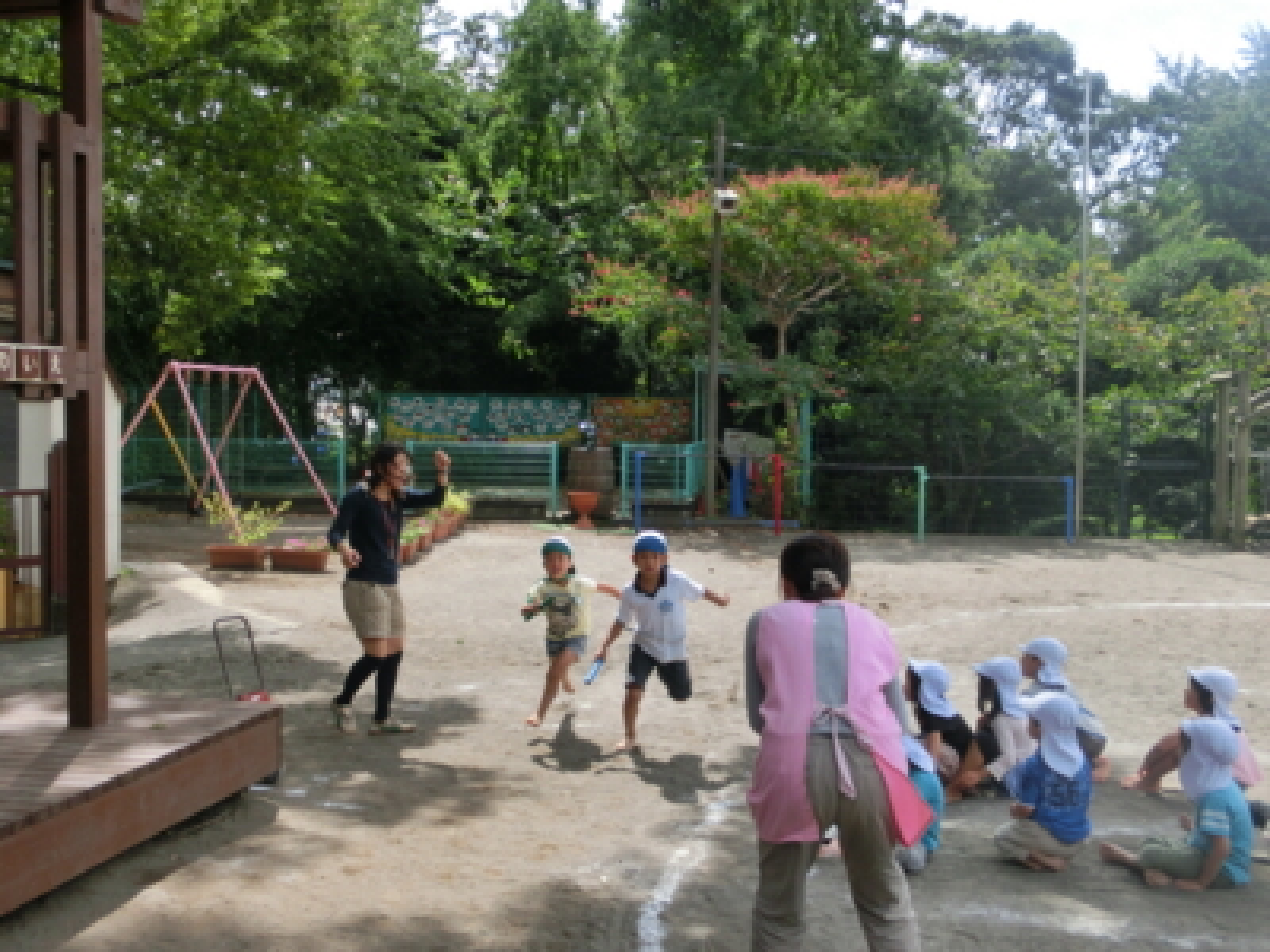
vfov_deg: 37.7
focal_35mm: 38
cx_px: 635
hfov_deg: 49.0
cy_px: 476
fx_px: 1394
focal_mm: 6.67
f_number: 3.9
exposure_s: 1/500
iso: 80
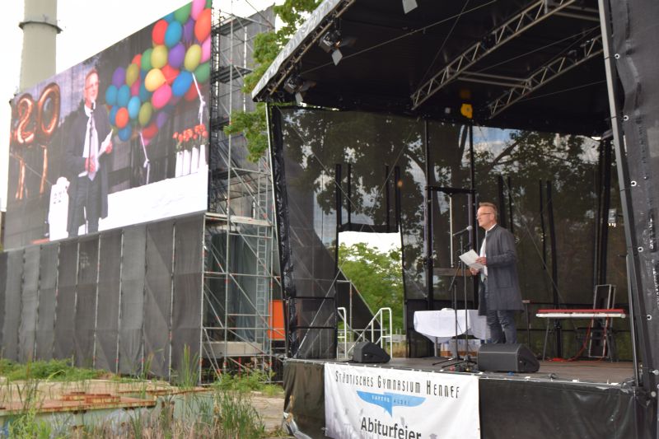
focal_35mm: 46
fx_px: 851
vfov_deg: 28.9
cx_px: 330
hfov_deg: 42.3
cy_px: 220
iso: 110
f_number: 5.6
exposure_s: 1/125
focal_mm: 31
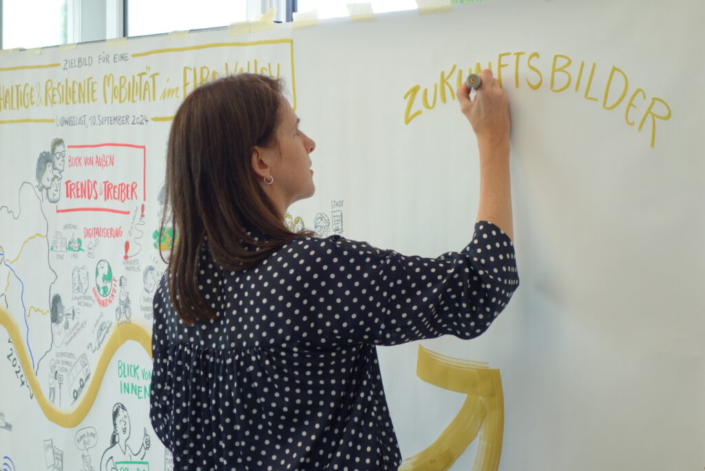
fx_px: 1586
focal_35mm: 81
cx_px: 352
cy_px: 236
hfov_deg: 25.1
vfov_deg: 16.9
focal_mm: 30.14
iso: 320
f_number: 4.5
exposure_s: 1/100
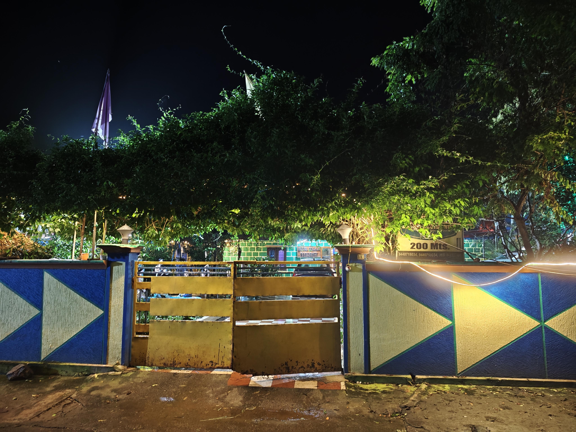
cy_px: 216
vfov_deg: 58.9
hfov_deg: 73.9
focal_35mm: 23
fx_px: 383
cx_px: 288
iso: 2500
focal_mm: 6.55
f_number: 1.6
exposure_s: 1/20.3
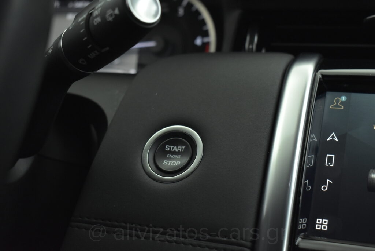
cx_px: 188
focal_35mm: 57
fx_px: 594
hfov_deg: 35.0
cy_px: 126
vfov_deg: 23.8
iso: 1600
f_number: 4.8
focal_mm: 38
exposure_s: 1/80
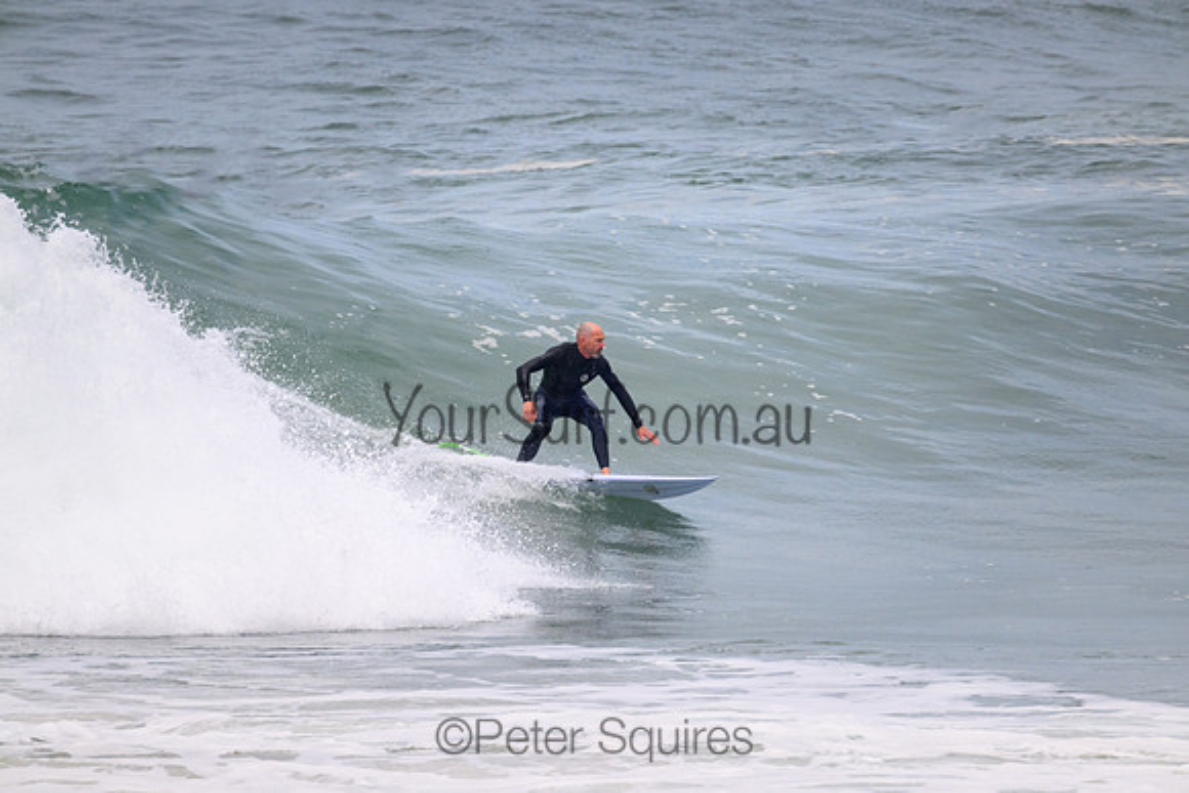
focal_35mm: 800
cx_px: 594
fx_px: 26427
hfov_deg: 2.6
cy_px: 396
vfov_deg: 1.7
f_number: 11
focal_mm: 800
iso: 800
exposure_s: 1/2000
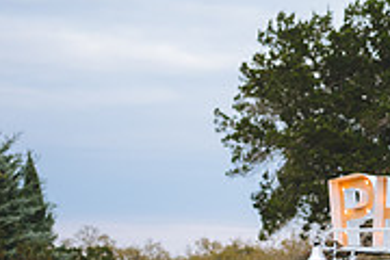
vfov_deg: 8.4
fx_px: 1744
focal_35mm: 161
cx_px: 520
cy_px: 377
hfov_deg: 12.3
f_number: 2.8
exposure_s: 1/160
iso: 160
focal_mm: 50
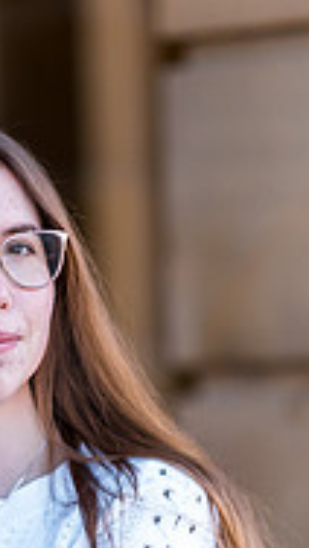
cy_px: 493
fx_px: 3097
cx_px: -55
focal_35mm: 213
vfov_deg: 10.1
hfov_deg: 5.7
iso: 160
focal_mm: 85
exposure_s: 1/1600
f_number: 1.4
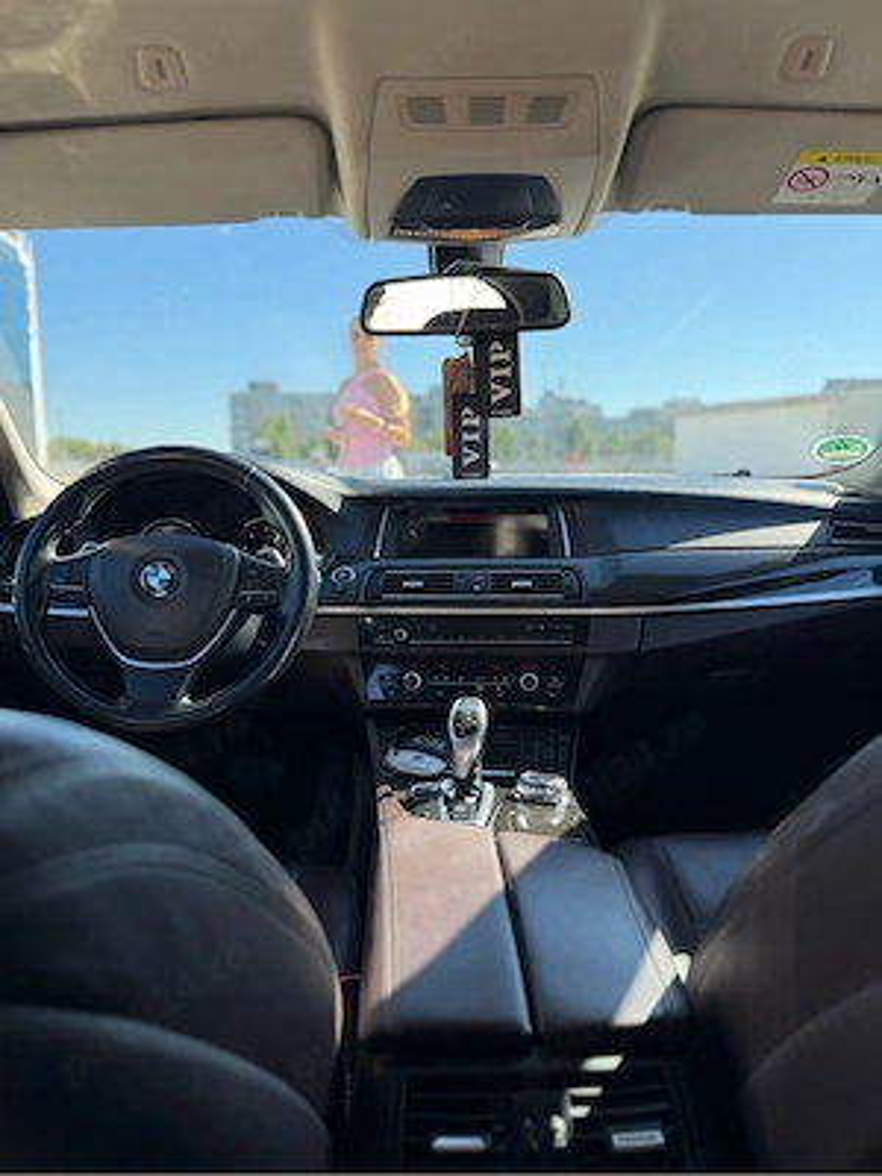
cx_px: 441
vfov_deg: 71.6
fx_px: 815
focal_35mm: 24
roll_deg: +0.5
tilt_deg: -8.1
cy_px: 588
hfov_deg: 56.8
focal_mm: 6.76
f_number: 1.78
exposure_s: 1/494
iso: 100
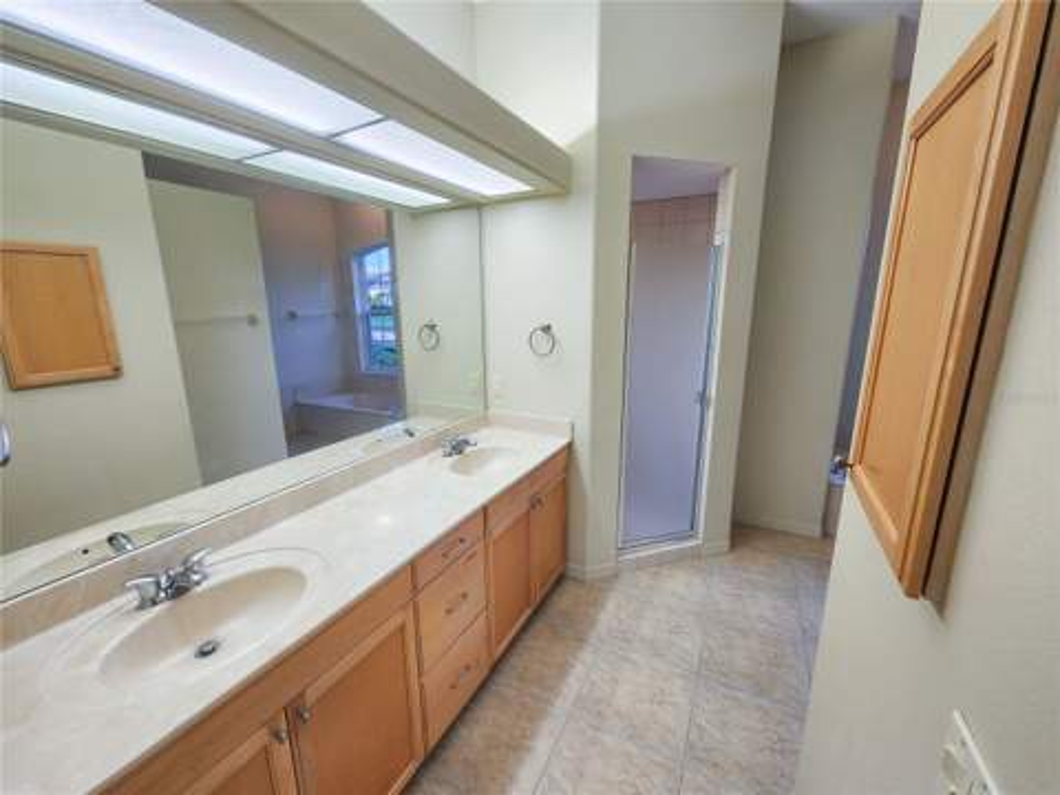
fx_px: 398
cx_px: 530
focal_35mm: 13
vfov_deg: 89.9
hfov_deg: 106.2
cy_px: 398
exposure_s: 1/60
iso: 80
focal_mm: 2.2
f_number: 2.2
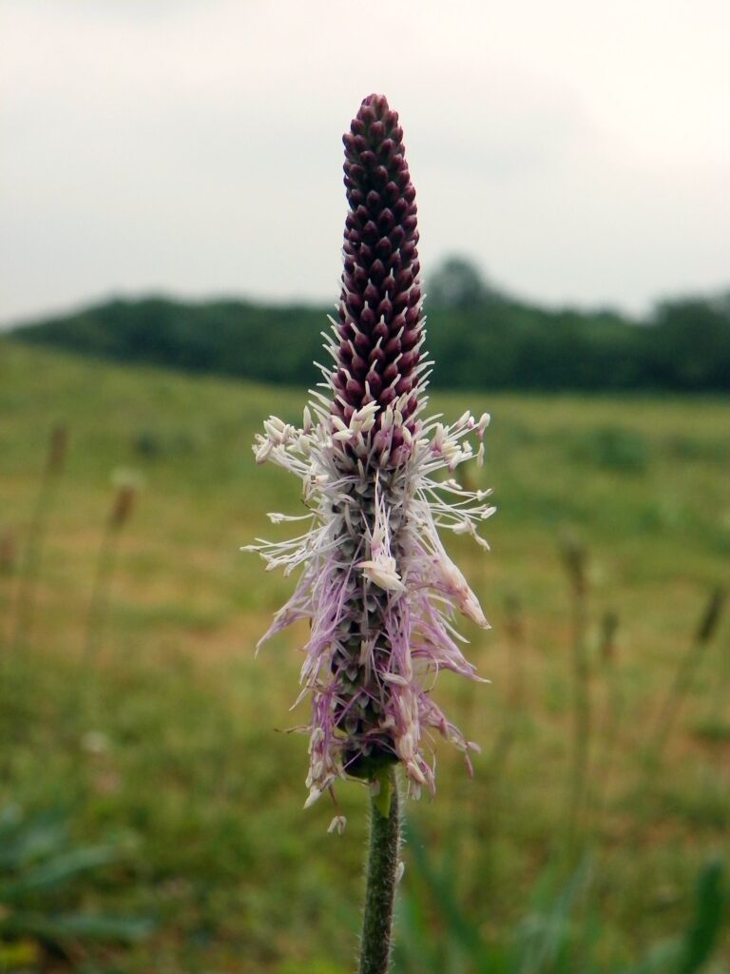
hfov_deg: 28.0
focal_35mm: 52
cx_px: 365
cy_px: 487
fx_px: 1462
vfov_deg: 36.8
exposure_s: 1/250
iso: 200
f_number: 5
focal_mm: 9.2
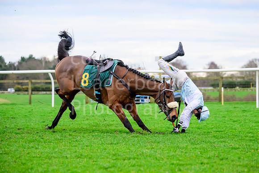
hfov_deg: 12.4
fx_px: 1187
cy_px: 86
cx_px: 130
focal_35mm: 165
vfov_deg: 8.3
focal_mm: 165
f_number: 5.6
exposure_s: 1/1000
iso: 4000
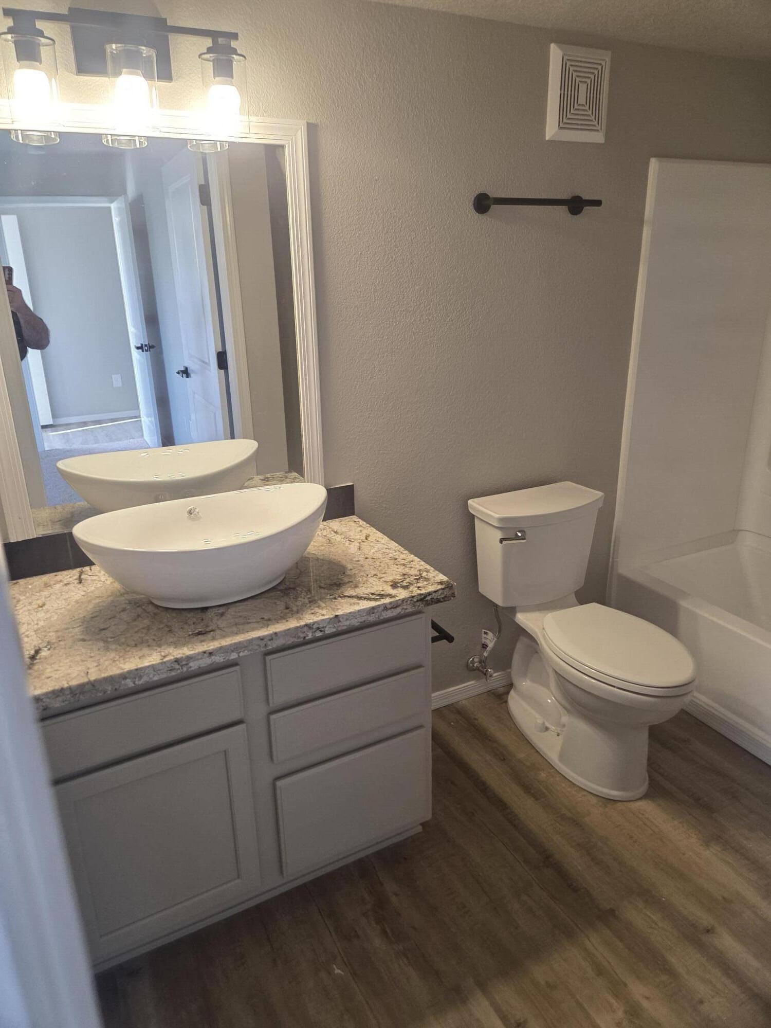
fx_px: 683
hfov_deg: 58.9
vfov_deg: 73.9
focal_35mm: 23
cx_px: 386
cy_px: 514
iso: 160
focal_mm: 5.4
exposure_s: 1/120
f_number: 1.8
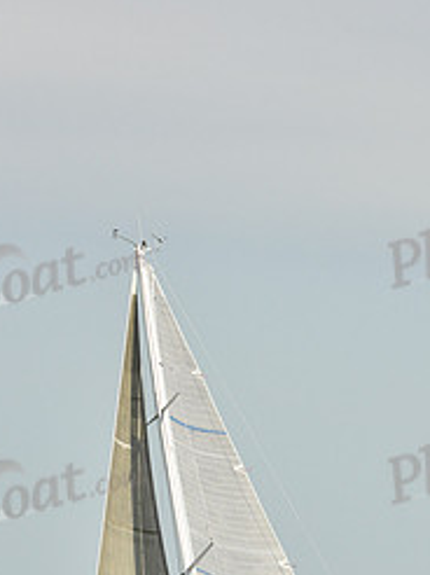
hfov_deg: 3.3
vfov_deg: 4.4
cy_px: 598
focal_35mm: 454
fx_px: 7533
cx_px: 268
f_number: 10
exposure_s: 1/1000
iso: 400
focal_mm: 200
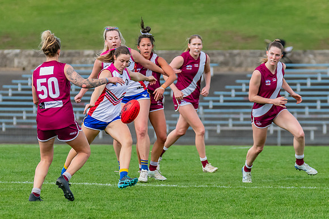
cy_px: 89
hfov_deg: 3.9
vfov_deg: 2.6
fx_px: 4885
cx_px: 105
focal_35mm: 534
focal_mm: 240
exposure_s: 1/1600
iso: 800
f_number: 5
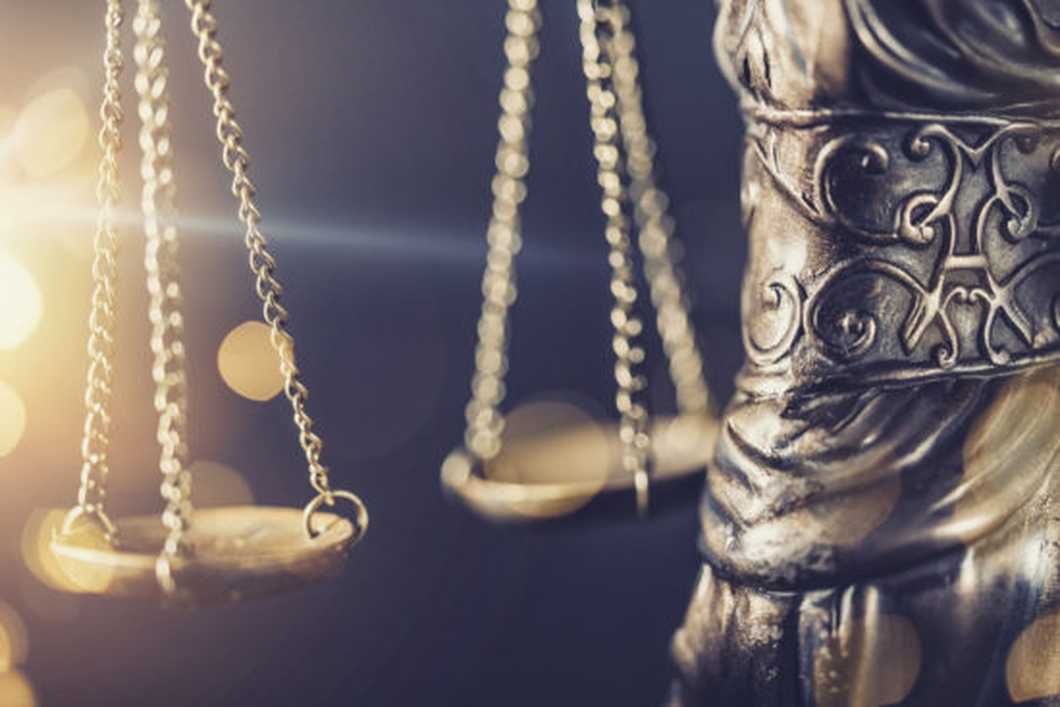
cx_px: 530
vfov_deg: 15.2
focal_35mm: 90
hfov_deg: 22.6
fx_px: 2651
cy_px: 354
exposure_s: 1/100
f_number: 2.8
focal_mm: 90
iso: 125
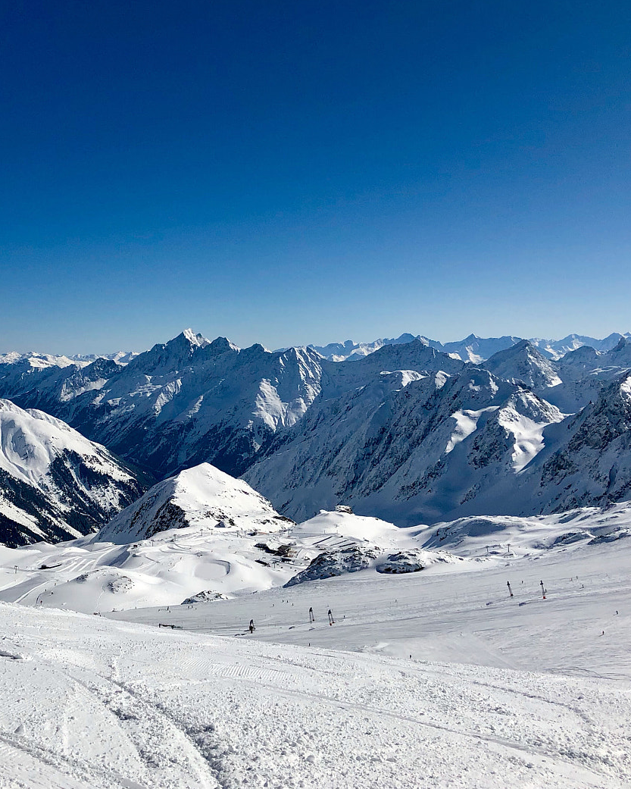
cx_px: 192
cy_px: 377
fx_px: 980
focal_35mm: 42
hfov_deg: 35.2
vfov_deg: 43.8
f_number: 1.8
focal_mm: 3.99
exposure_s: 1/9804
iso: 25
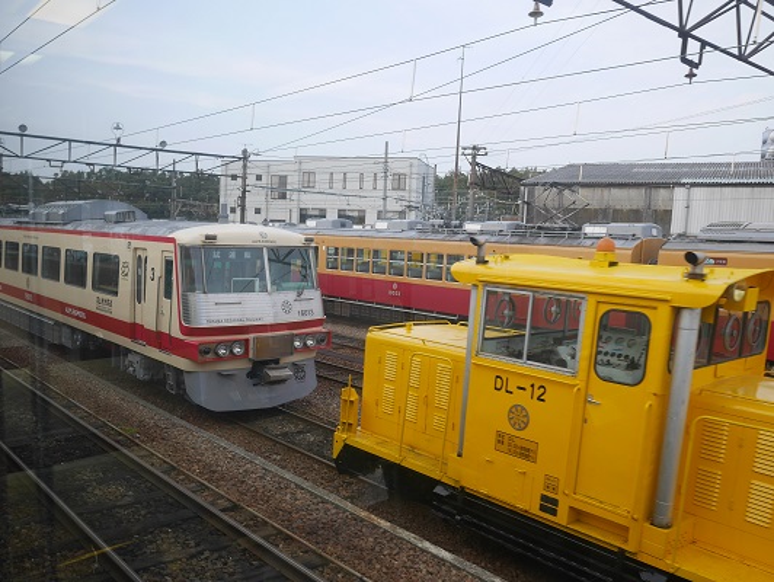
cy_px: 291
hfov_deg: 59.9
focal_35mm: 30
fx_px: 671
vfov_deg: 46.9
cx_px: 387
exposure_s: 1/320
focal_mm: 15
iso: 200
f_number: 3.2
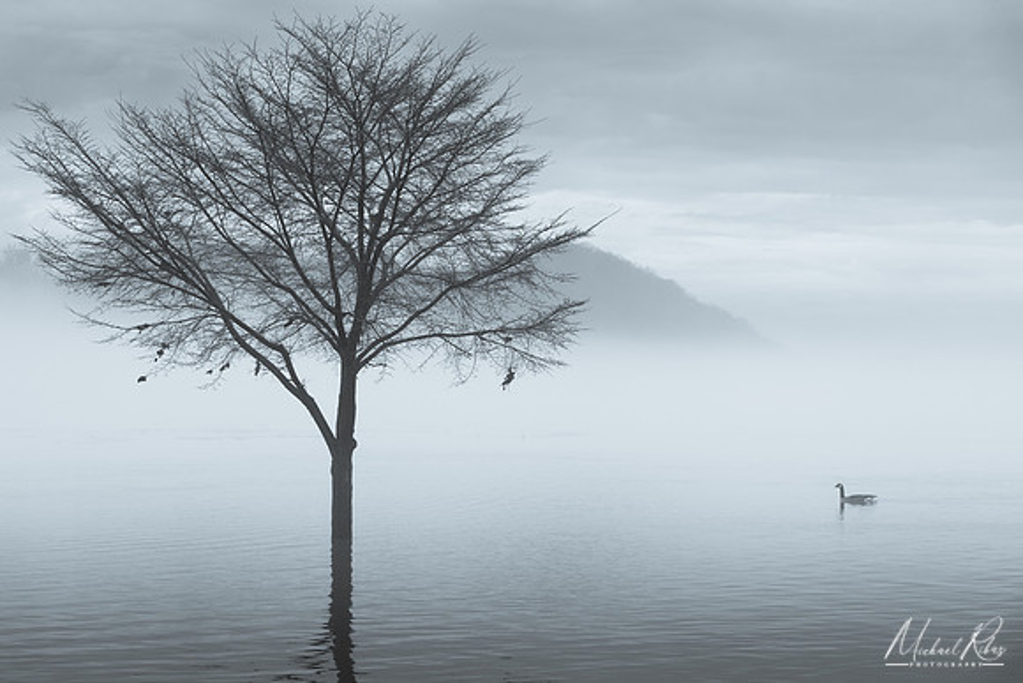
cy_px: 348
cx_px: 492
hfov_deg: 26.0
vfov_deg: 17.5
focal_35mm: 78
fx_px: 2217
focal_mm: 75
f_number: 9.5
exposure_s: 1/500
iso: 400
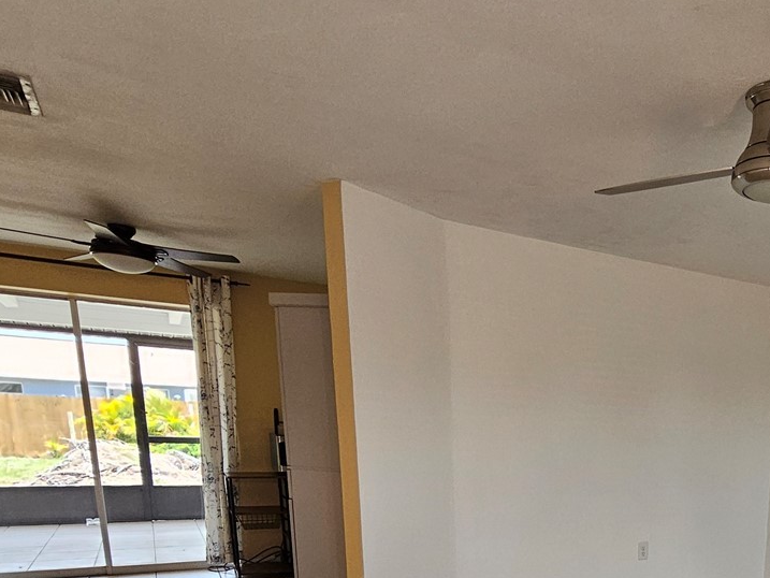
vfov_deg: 42.1
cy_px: 572
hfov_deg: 54.3
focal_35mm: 29
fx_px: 645
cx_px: 683
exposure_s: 1/207
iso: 160
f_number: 2.2
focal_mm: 2.2
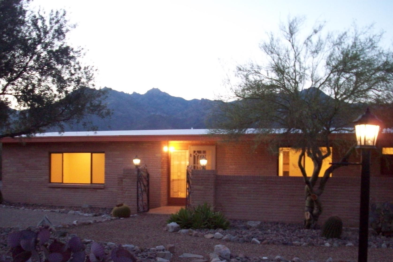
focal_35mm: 47
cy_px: 180
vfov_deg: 28.4
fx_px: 513
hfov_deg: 41.9
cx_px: 195
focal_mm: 6.2
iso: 200
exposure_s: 1/8
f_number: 2.8
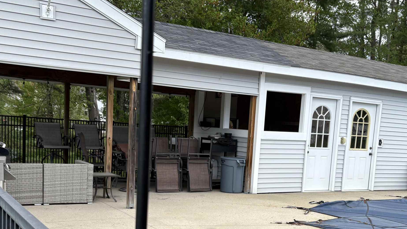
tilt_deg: -7.4
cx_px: 236
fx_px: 507
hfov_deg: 43.6
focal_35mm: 47
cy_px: 191
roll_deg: -3.2
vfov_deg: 24.9
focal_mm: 5.96
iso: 50
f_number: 1.6
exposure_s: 1/1364
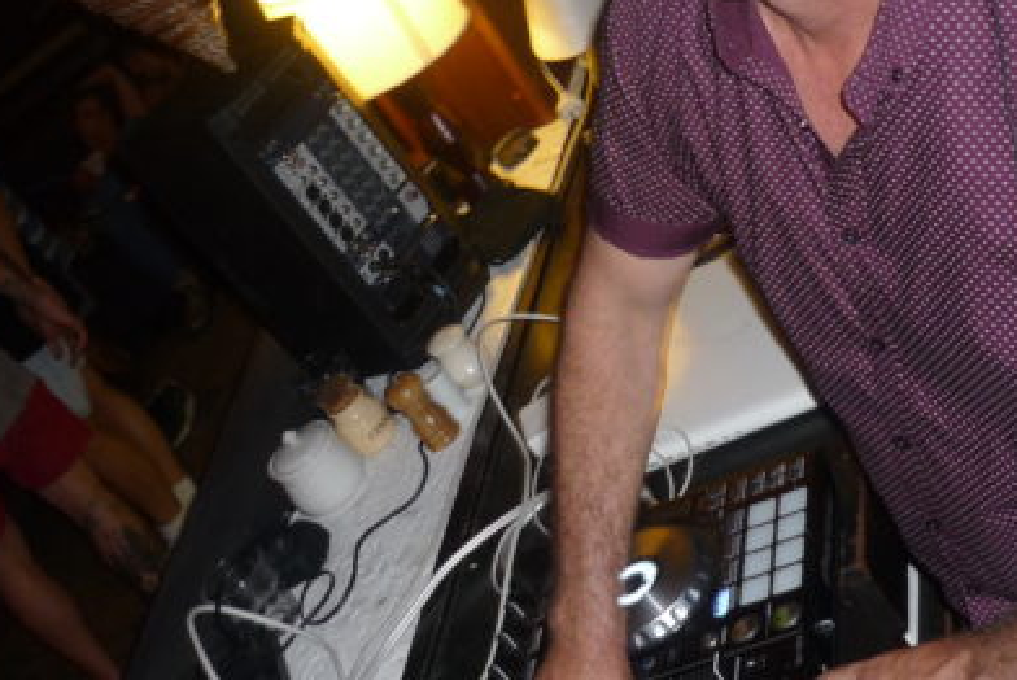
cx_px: 628
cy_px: 202
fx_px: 1583
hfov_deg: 35.4
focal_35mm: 56
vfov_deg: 24.1
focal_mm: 5.5
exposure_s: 1/8
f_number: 2.8
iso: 125
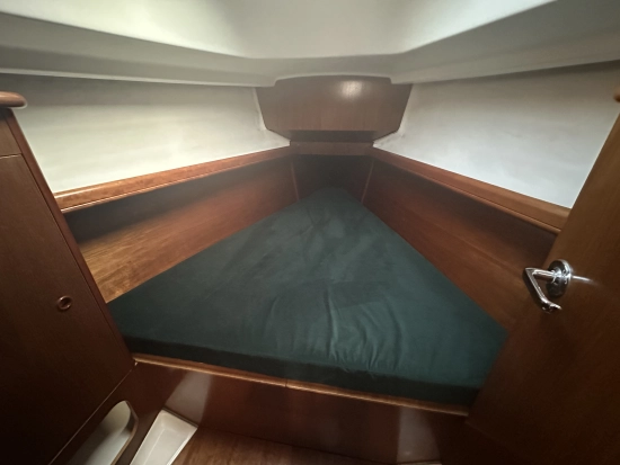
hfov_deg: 102.0
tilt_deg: -25.4
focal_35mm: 14
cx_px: 310
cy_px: 232
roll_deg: +1.8
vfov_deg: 85.7
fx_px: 251
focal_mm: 2.22
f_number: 2.2
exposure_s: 1/33
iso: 1600
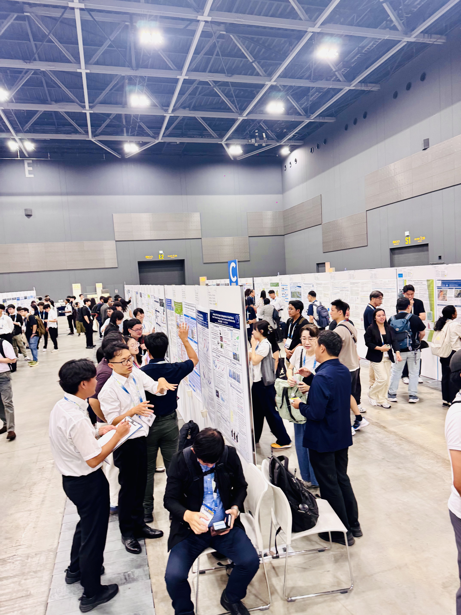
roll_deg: +3.5
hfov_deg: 56.8
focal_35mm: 24
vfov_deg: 71.6
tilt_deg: -3.0
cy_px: 308
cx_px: 230
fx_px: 426
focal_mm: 6.76
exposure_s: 1/50
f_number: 1.78
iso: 250
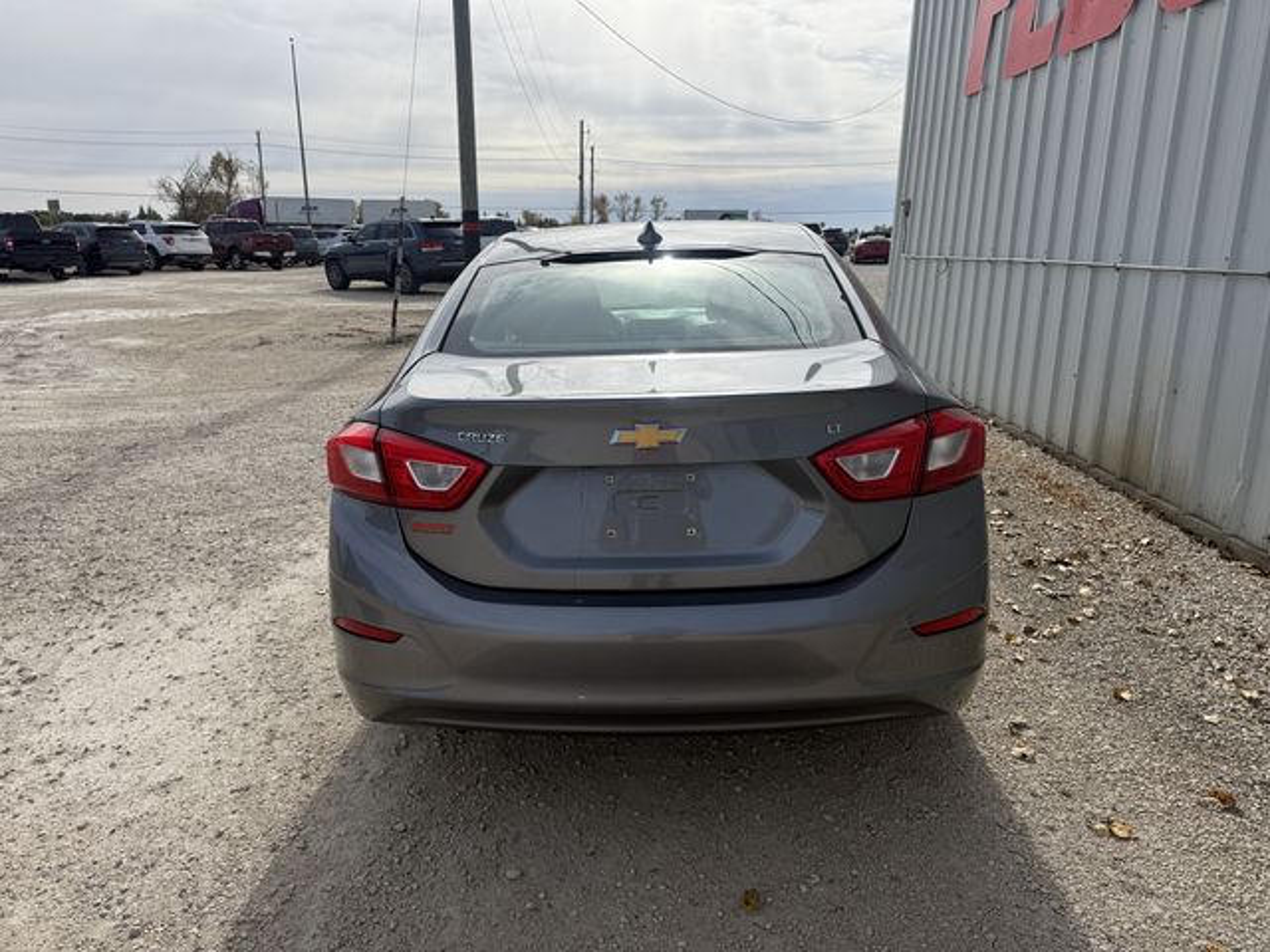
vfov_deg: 56.8
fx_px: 881
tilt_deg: -14.1
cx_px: 635
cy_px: 476
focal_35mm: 24
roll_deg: -1.5
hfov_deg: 71.6
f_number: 1.78
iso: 80
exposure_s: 1/7353
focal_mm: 6.76
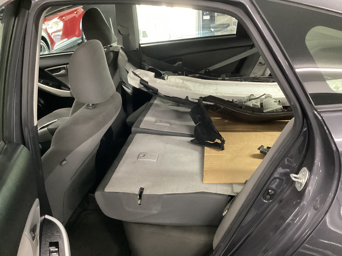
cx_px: 171
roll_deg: +2.4
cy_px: 128
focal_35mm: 31
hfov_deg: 58.4
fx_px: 306
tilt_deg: -26.0
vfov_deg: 45.4
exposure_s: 1/25
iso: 640
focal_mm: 3.3
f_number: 2.4
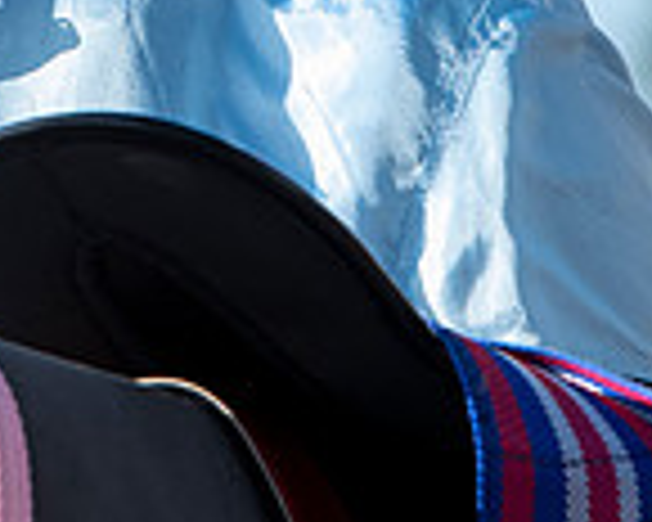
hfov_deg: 1.5
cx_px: -344
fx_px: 24603
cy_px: -535
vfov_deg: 1.2
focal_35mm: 1275
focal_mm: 165
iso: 640
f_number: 6.3
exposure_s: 1/1000
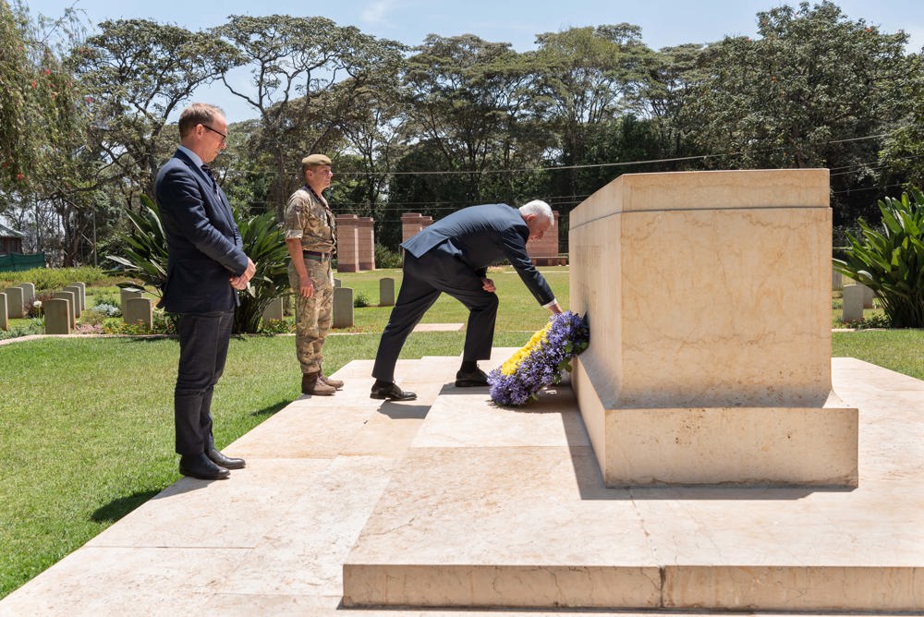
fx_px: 924
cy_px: 308
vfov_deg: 36.9
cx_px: 462
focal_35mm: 36
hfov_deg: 53.1
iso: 100
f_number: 8
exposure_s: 1/200
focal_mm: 36
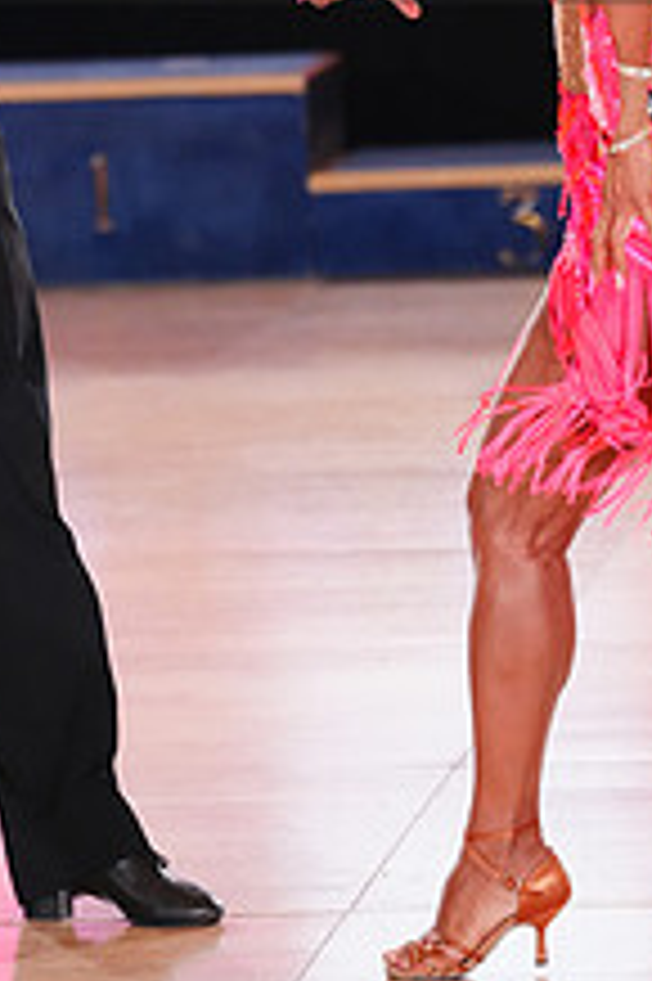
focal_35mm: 293
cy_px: -144
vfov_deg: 7.0
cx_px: 295
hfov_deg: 4.7
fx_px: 7972
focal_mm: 110
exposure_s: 1/640
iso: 3200
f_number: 2.8
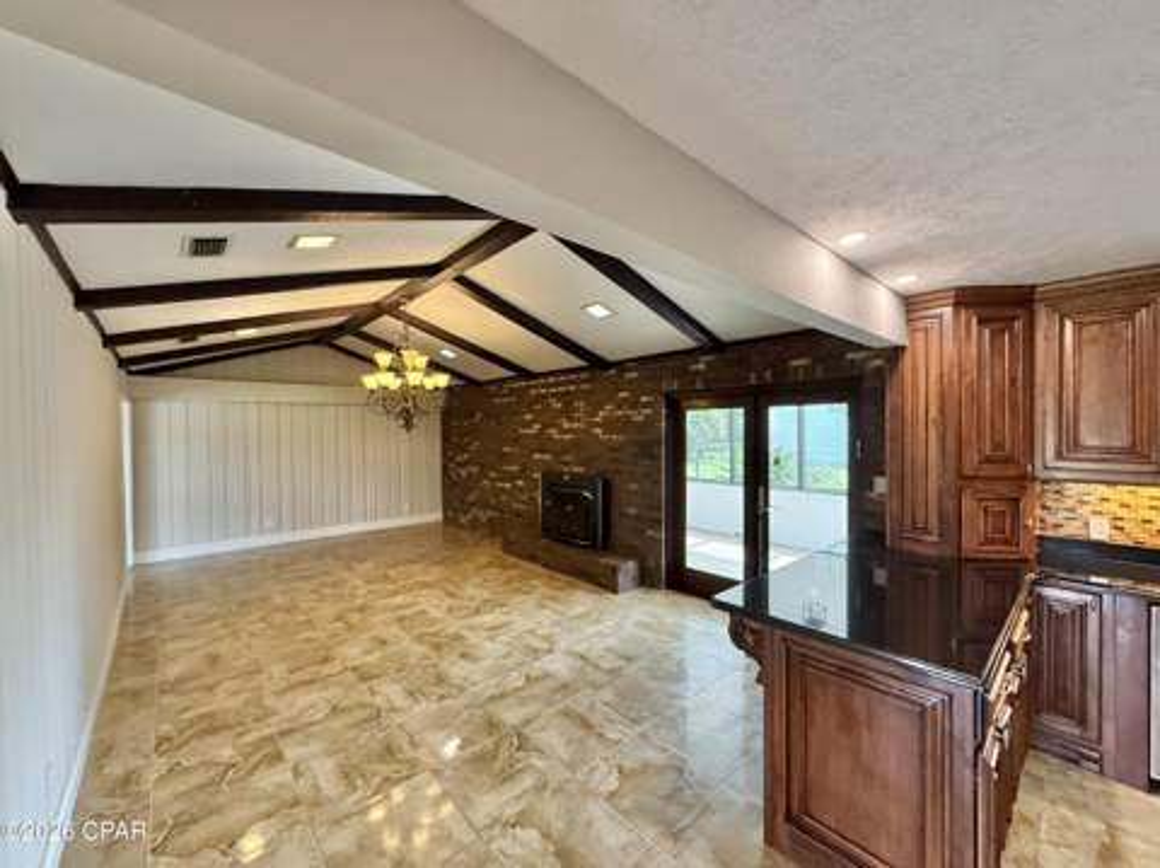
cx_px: 580
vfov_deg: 85.6
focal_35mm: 14
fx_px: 469
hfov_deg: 102.1
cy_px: 434
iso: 400
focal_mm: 2.22
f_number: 2.2
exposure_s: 1/120
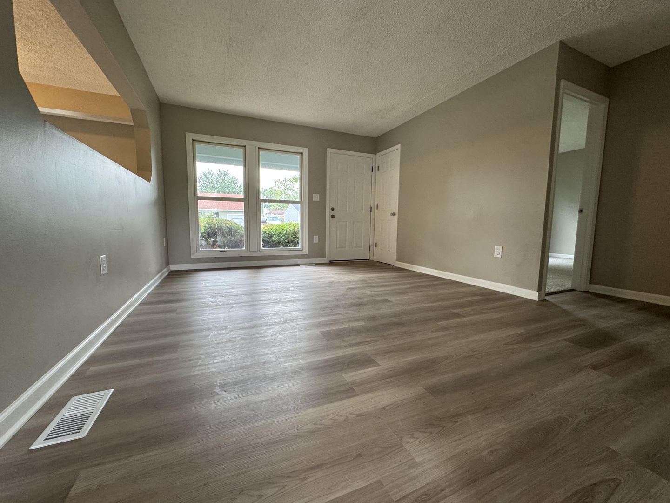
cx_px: 335
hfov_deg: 102.1
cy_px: 252
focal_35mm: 14
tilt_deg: -6.7
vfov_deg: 85.7
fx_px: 271
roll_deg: -0.8
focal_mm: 2.22
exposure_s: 1/120
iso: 200
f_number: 2.2
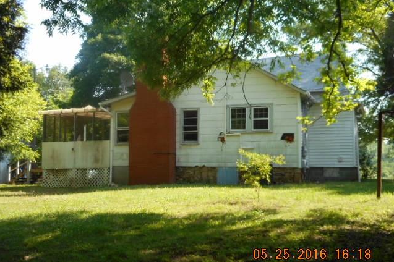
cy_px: 138
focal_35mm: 46
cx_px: 197
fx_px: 503
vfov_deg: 29.2
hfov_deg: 42.8
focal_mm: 7.9
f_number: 4.7
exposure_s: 1/100
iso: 80
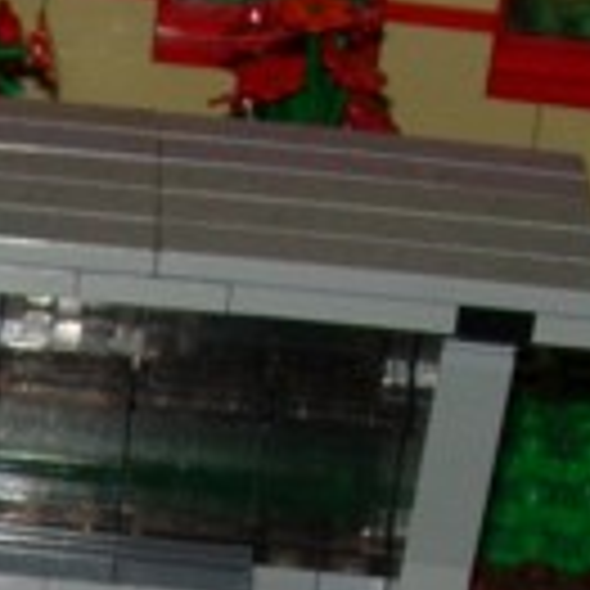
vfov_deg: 8.1
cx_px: -225
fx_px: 3953
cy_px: 1239
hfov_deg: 8.4
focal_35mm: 205
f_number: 4.8
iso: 79
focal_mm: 7.8
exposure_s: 1/64
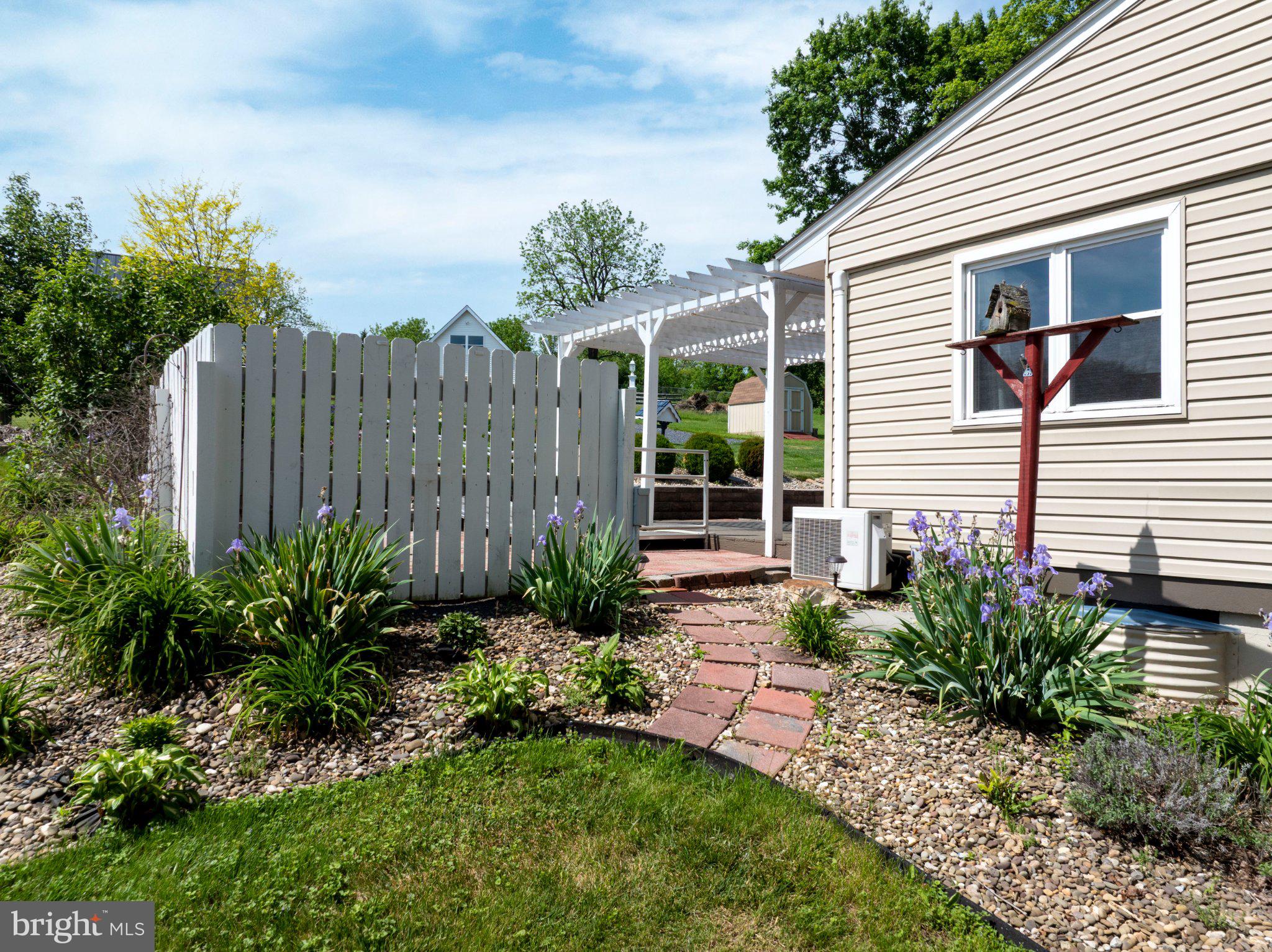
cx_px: 636
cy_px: 476
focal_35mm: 24
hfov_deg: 71.6
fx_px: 881
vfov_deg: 56.8
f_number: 7.1
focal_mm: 12.29
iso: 100
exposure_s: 1/320
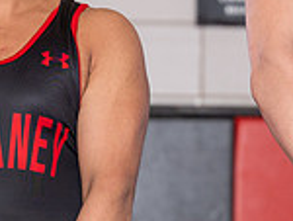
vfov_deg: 3.2
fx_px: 3908
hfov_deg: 4.3
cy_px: 72
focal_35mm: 461
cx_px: 355
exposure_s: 1/160
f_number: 3.2
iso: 125
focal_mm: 92
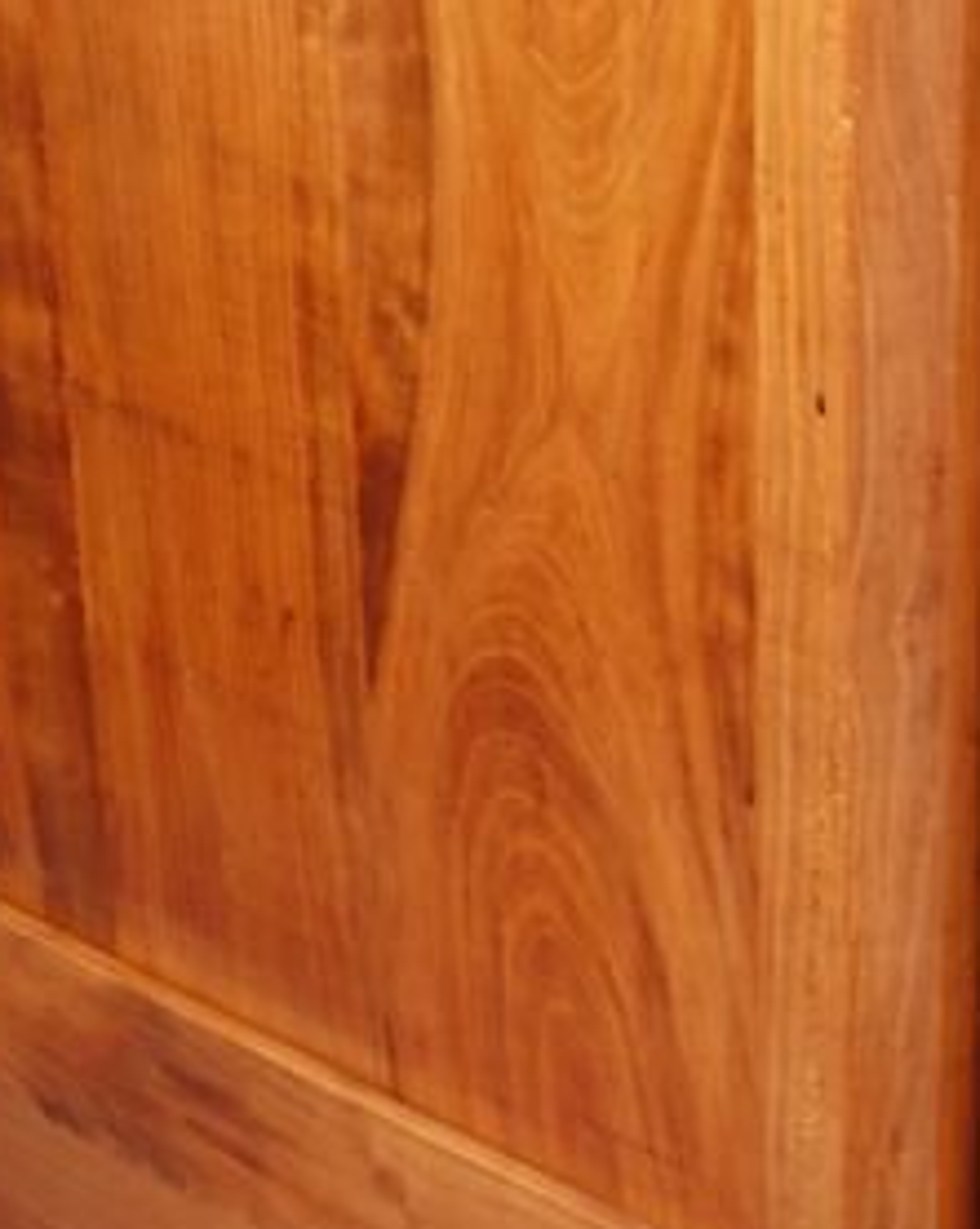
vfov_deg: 18.2
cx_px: 417
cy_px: 421
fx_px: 3832
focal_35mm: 106
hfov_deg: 14.6
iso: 400
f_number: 4
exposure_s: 1/60
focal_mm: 23
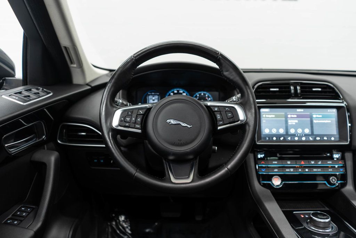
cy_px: 119
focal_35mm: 28
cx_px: 178
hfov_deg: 65.5
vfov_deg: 46.4
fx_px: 277
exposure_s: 1/40
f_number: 3.2
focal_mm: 28
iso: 400
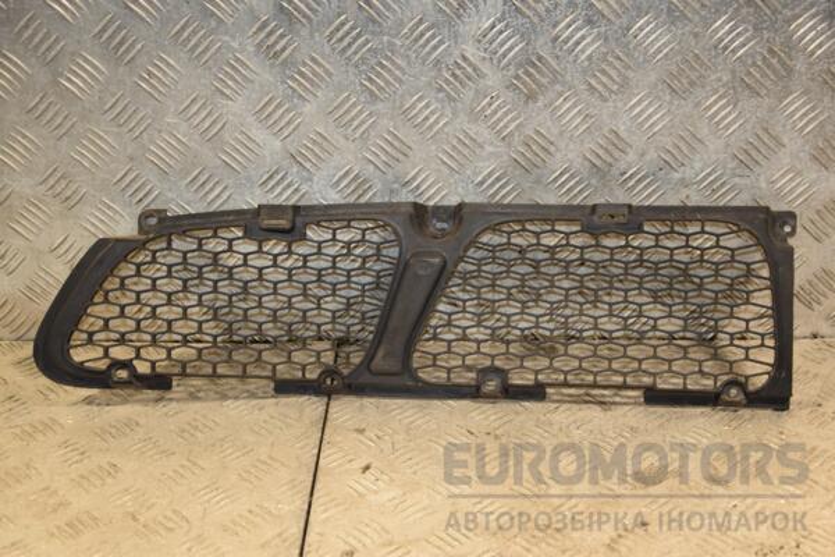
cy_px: 278
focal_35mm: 57
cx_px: 418
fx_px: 1322
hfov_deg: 35.1
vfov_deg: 23.8
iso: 800
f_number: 5
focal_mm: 38
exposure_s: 1/160
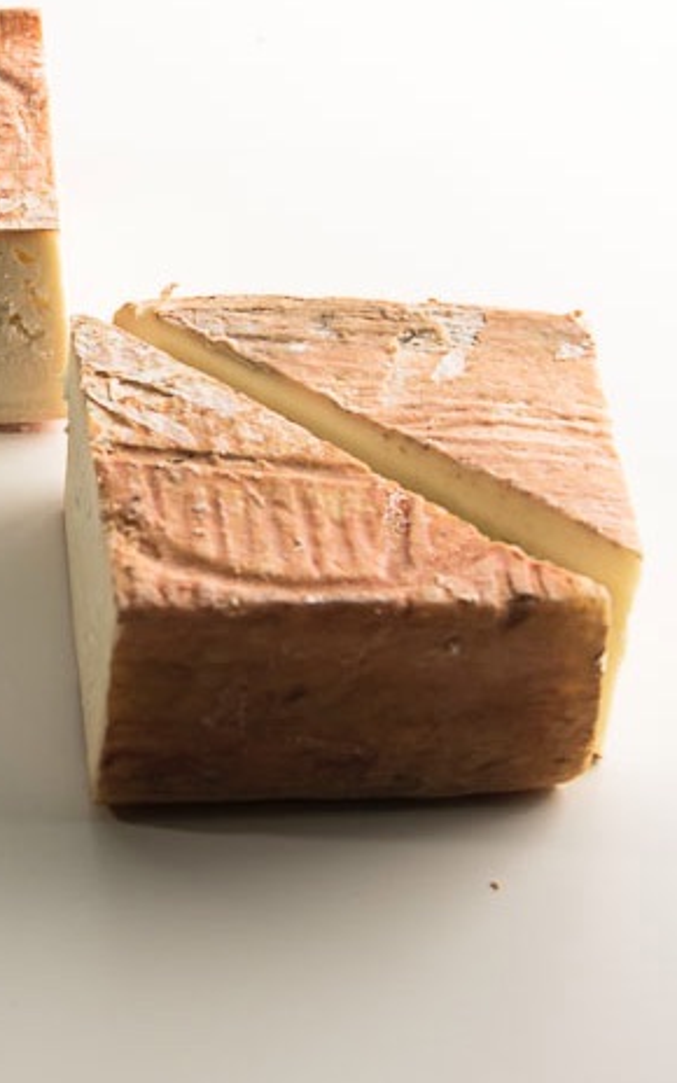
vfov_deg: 29.0
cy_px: 571
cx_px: -49
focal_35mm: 71
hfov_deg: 17.8
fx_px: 2096
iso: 200
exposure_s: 1/200
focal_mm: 38
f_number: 5.6
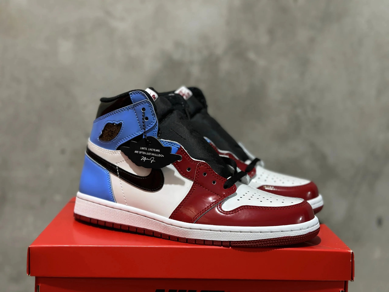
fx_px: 539
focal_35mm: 48
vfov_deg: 30.3
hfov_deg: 39.7
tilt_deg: -7.6
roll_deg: -1.9
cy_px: 146
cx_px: 194
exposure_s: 1/33
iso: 320
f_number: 1.78
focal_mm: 6.86
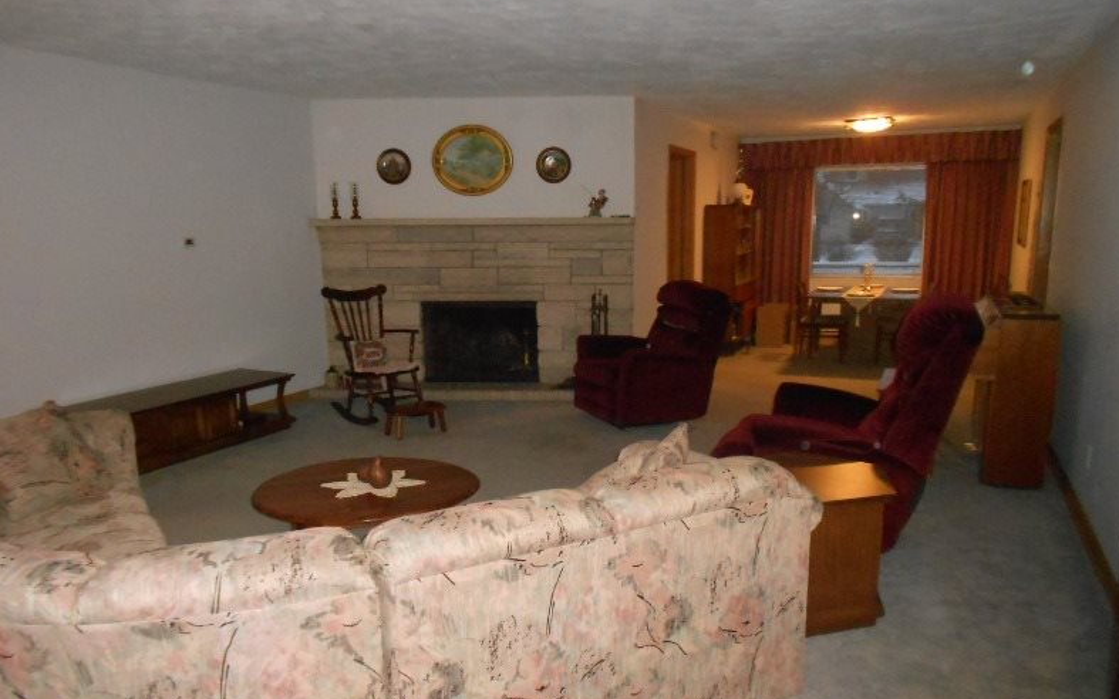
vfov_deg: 44.5
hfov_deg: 66.5
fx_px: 854
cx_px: 557
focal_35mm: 28
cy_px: 394
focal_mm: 4.6
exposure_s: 1/25
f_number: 3.2
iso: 640
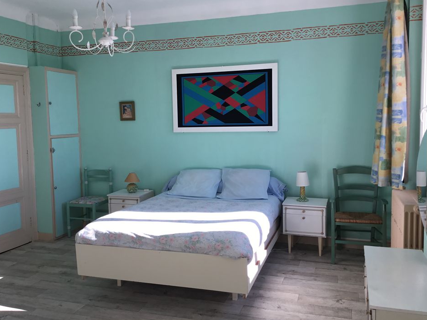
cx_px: 214
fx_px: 407
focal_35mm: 33
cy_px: 155
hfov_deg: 55.3
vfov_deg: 43.0
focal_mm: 3.3
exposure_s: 1/140
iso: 25
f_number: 2.4
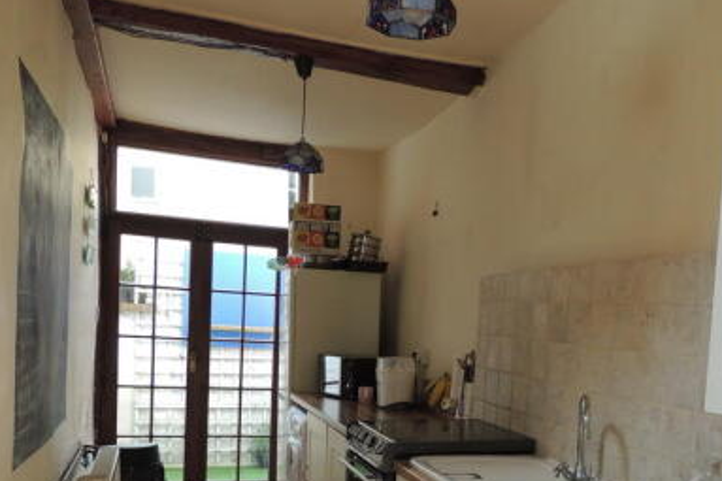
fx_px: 762
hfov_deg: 50.3
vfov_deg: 33.7
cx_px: 442
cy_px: 406
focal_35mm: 38
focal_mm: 4.3
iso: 100
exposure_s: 1/60
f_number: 3
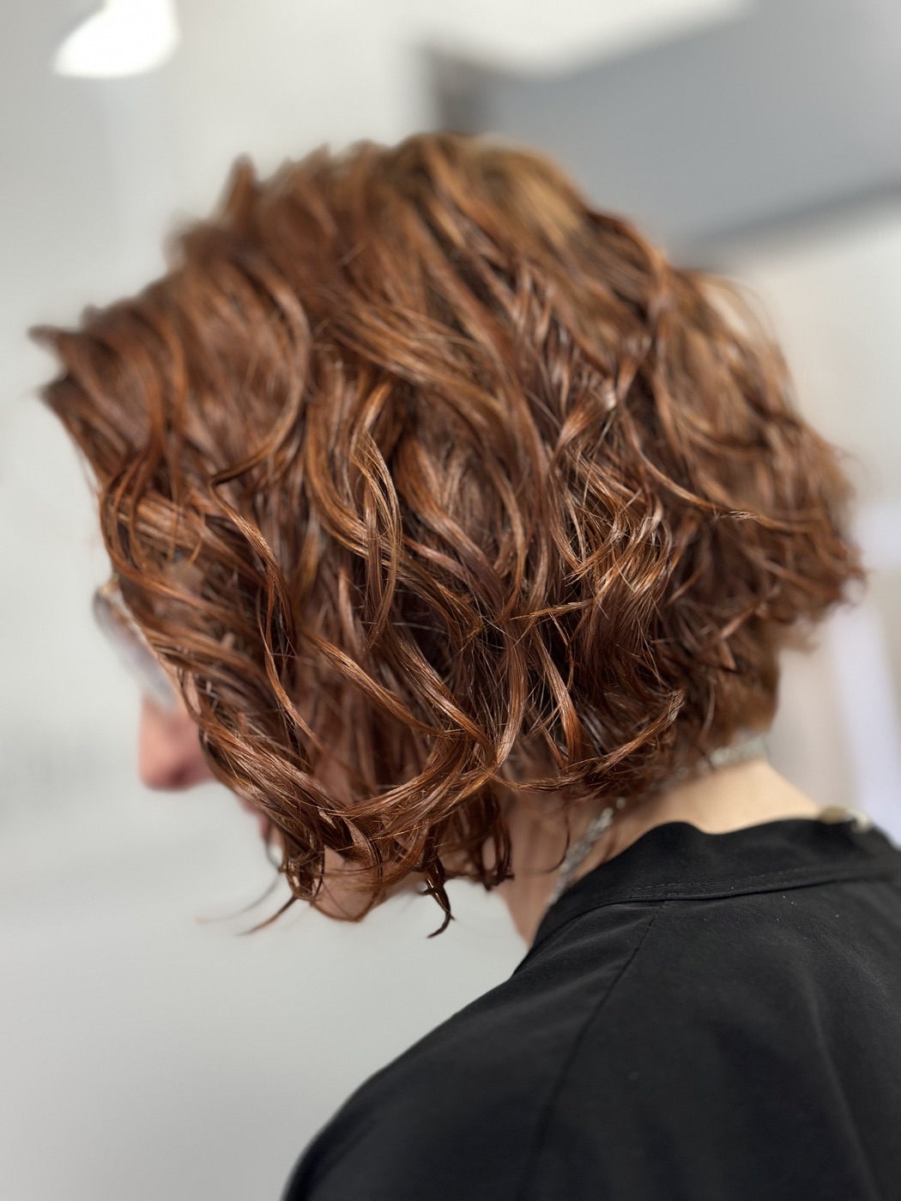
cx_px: 450
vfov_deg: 39.7
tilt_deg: +6.2
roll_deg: +9.9
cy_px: 600
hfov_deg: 30.3
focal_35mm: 48
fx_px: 1666
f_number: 1.78
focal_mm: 6.86
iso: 160
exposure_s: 1/60
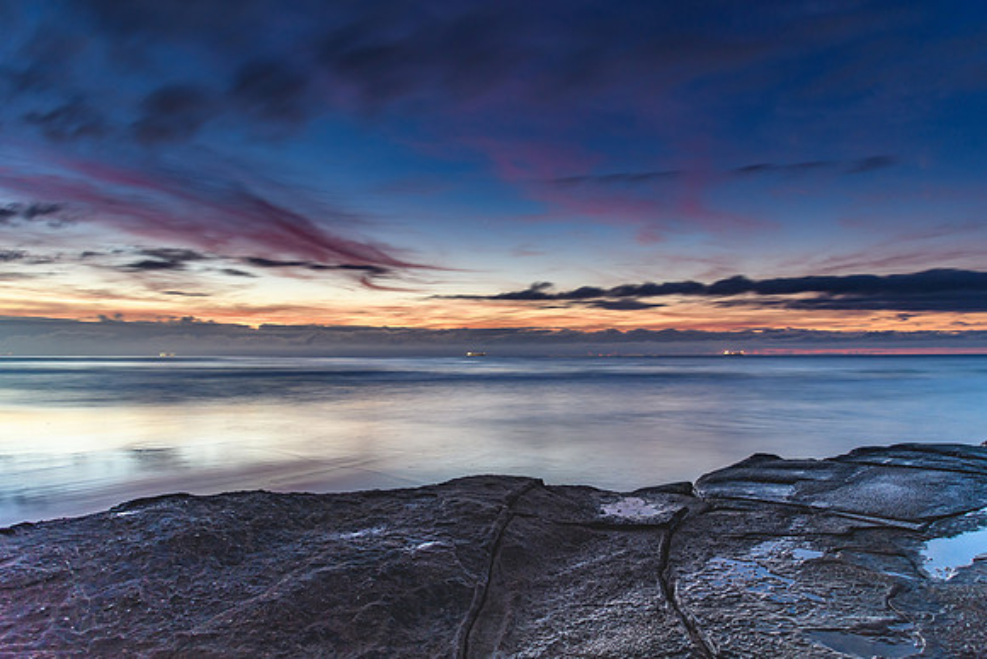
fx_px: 663
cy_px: 330
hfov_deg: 73.3
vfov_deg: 52.8
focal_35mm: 24
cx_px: 494
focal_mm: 24
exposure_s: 30
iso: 320
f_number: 7.1
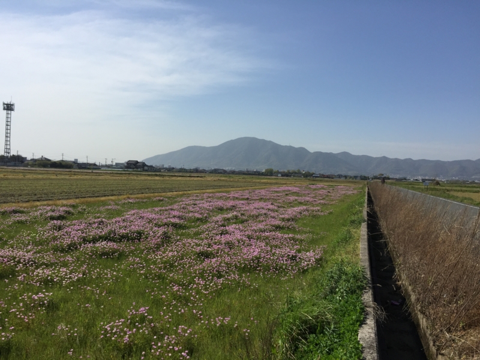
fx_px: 402
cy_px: 180
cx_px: 240
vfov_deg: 48.2
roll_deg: -4.2
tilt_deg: -1.1
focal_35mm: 29
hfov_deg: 61.7
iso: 32
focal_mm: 4.15
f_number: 2.2
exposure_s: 1/3597
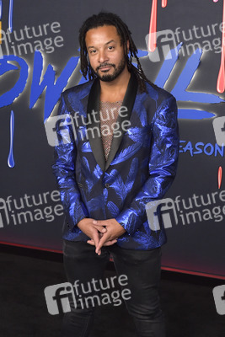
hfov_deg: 27.0
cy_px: 168
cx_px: 112
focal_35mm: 50
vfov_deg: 39.6
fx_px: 468
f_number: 6.3
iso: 2000
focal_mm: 50
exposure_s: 1/250
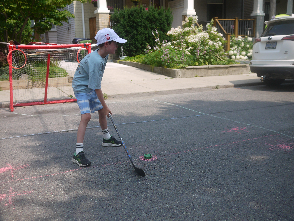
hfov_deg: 45.8
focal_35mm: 41
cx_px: 144
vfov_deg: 35.1
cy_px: 108
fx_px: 348
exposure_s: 1/2000
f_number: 2.5
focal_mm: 20
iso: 100
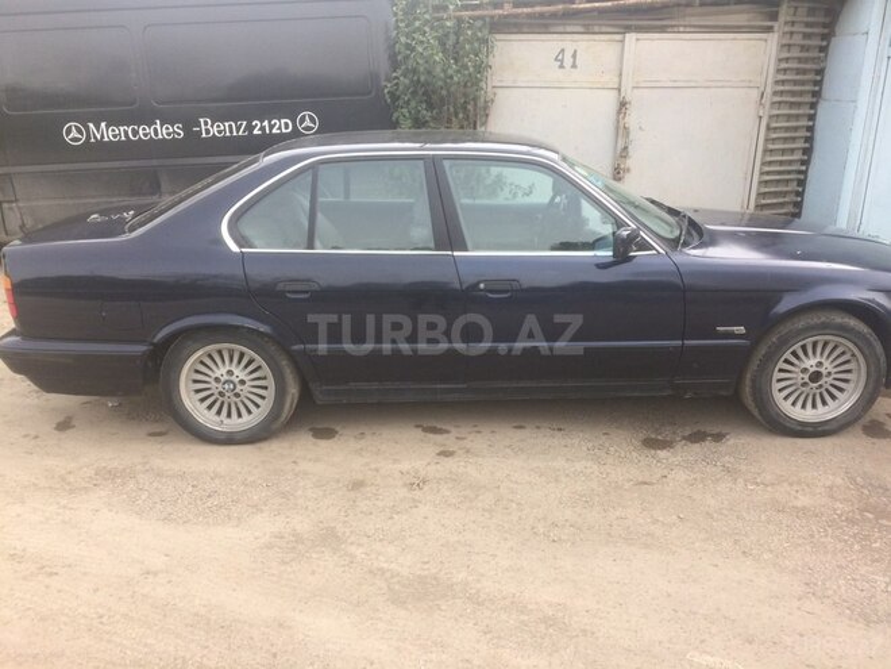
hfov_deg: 61.7
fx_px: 746
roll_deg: -0.5
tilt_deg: -19.8
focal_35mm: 29
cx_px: 446
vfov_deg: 48.2
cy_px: 334
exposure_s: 1/446
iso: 32
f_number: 2.2
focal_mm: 4.15
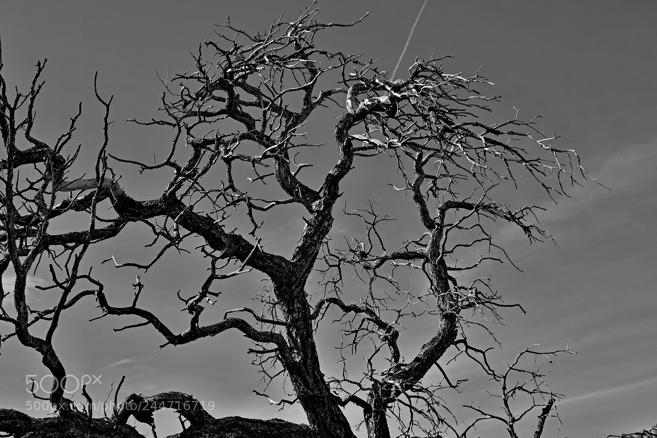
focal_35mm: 35
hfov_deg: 54.4
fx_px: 639
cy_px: 219
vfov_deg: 37.9
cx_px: 328
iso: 200
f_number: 11
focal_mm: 23
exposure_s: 1/180
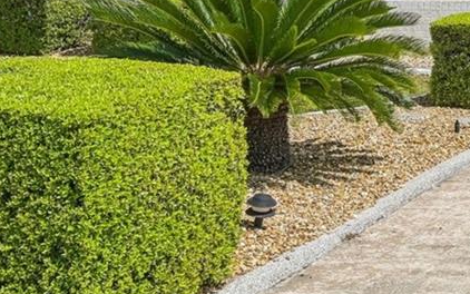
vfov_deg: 14.4
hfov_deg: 20.4
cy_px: -83
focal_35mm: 87
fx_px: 1114
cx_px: 709
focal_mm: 22.5
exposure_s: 1/2500
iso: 400
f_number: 8
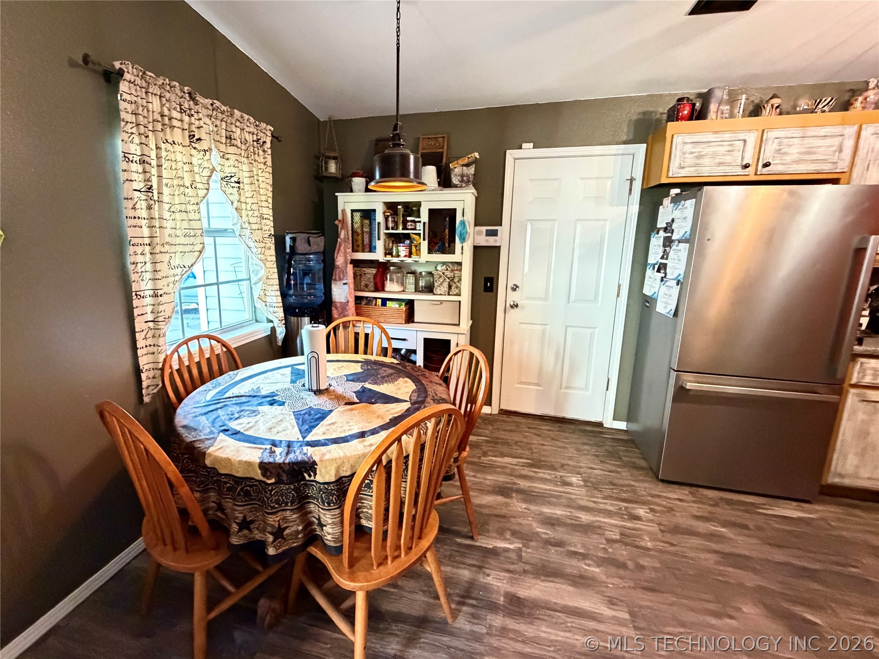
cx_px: 440
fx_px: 355
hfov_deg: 102.1
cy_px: 330
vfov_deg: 85.6
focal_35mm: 14
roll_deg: +0.9
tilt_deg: -10.0
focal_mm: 2.22
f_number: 2.2
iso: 1000
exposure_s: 1/60
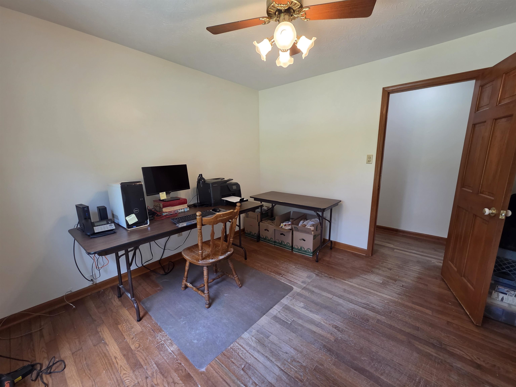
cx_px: 258
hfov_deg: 106.2
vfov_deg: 89.9
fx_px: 194
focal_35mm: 13
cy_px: 194
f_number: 2.2
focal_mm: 2.2
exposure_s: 1/60
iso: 200
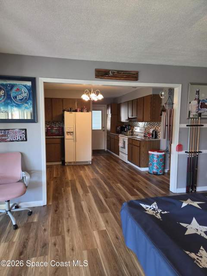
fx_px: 183
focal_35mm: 23
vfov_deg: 73.9
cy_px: 138
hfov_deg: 58.9
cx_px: 104
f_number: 1.8
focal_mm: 5.4
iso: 500
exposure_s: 1/120
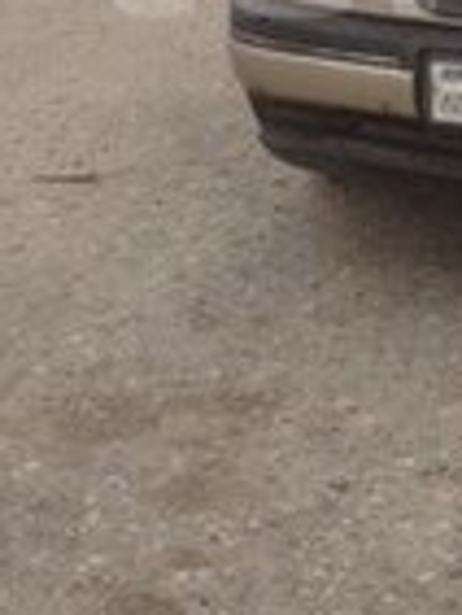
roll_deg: +3.2
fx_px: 2061
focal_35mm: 116
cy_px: -92
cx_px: 667
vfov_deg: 16.4
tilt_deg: -12.5
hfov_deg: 12.3
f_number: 2.4
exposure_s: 1/30
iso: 50
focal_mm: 4.12
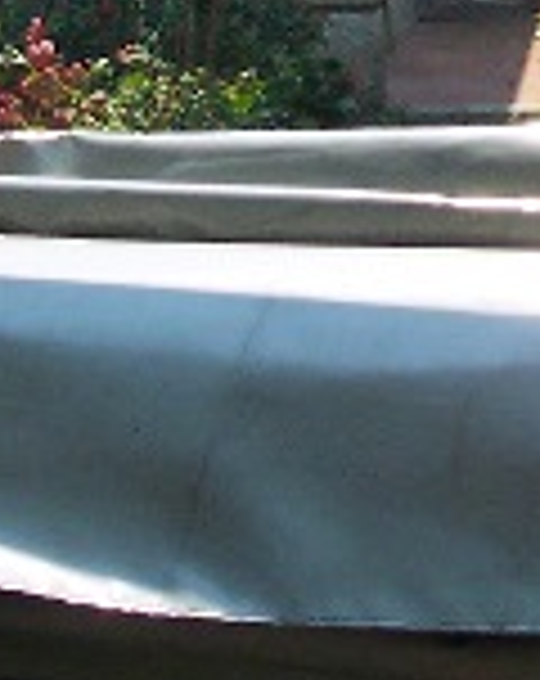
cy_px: -392
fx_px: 3952
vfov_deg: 9.5
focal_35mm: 197
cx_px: 954
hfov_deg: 7.6
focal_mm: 8
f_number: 4.8
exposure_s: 1/500
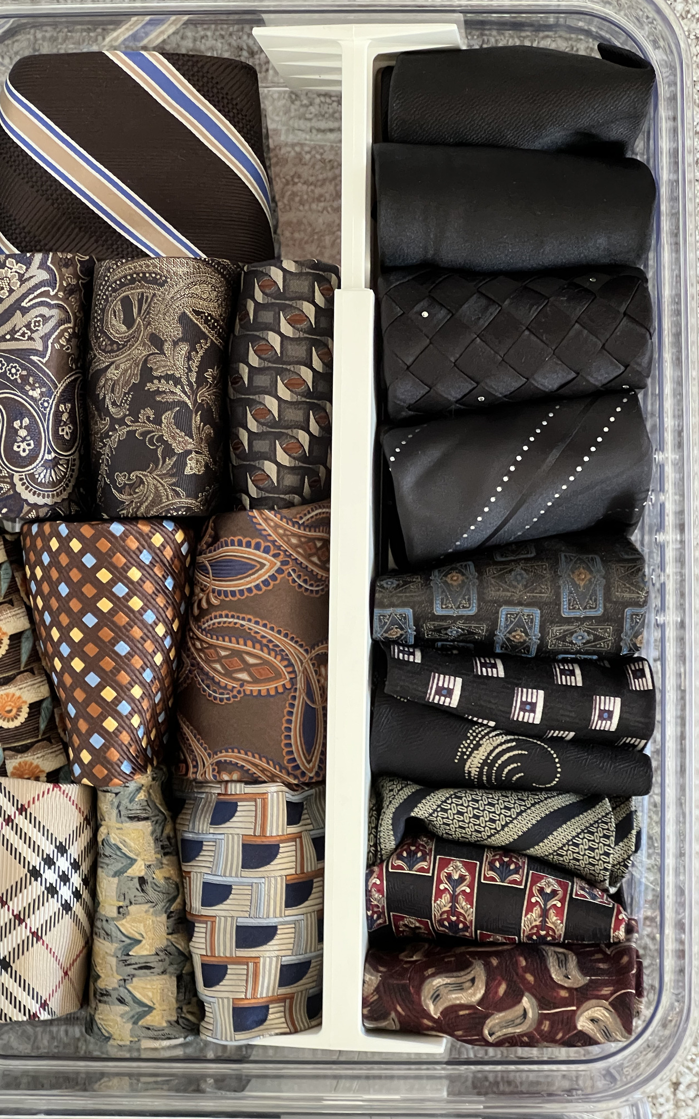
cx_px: 292
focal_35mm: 82
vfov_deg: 25.2
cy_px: 557
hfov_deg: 15.9
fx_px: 2499
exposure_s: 1/24
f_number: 2.8
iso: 500
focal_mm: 9
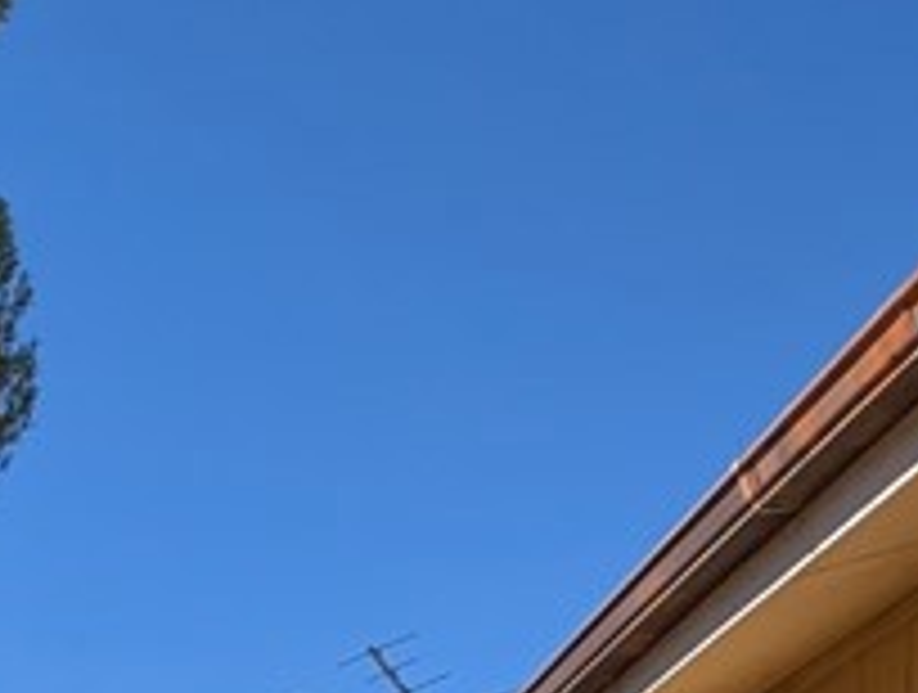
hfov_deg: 28.9
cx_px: -101
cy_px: 1278
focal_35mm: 60
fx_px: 1595
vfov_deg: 18.6
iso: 42
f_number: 1.95
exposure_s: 1/2625
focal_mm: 2.23
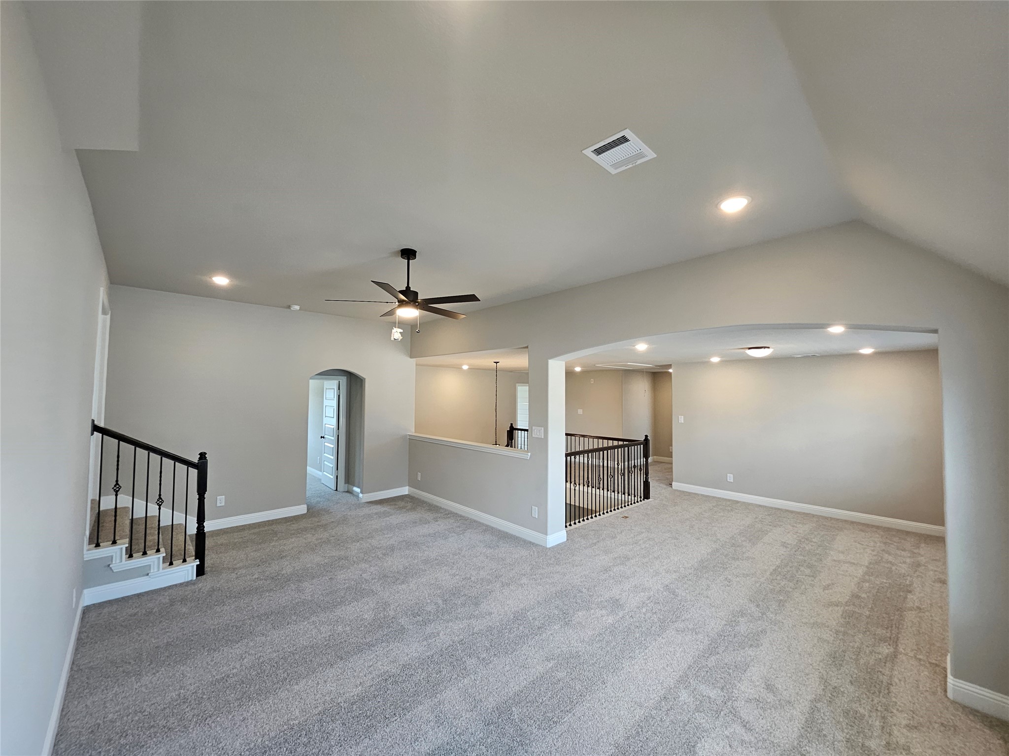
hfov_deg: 106.2
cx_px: 504
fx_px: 379
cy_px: 378
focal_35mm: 13
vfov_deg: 89.9
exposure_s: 1/60
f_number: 2.2
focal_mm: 1.74
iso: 100
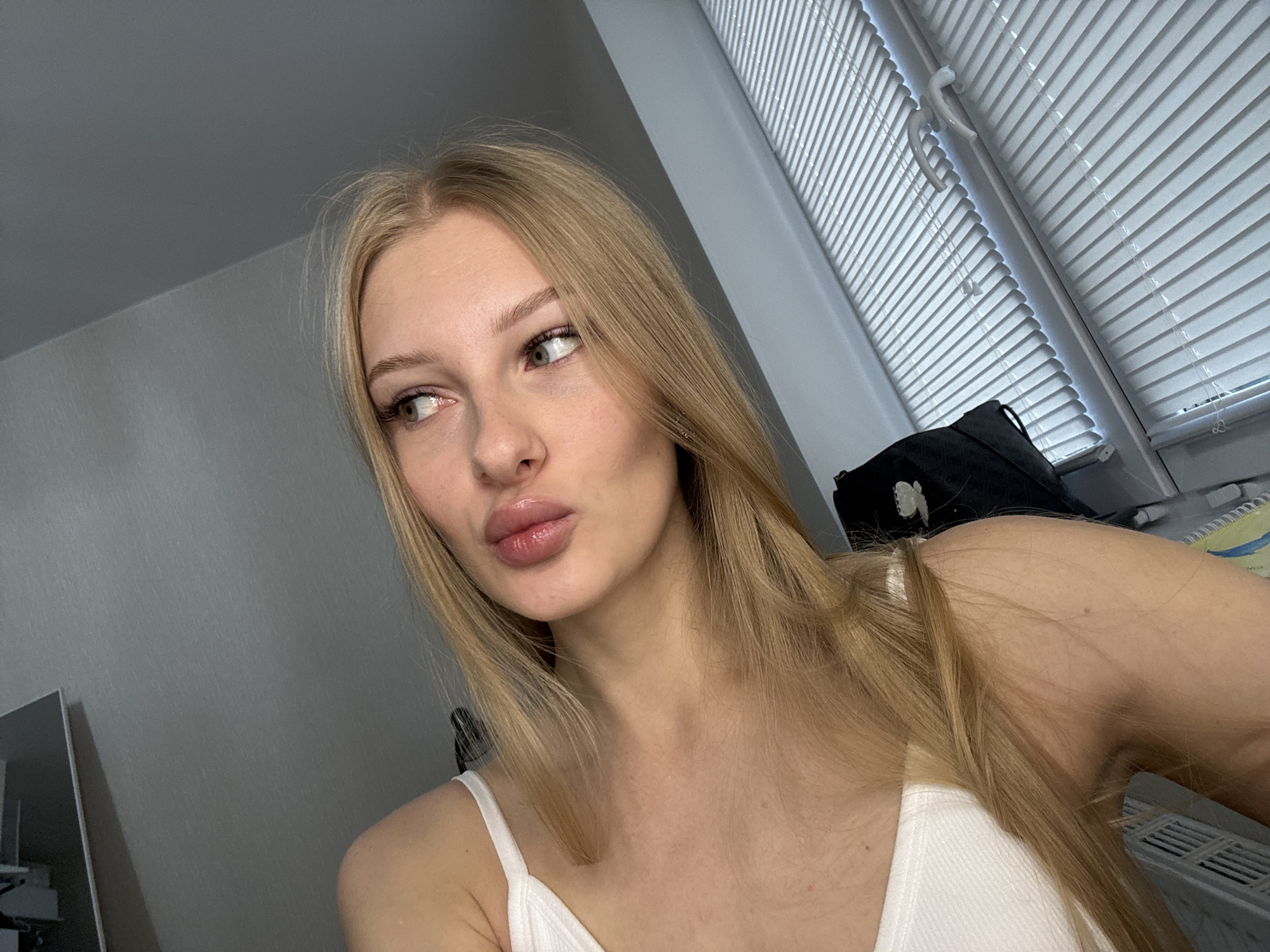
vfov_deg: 58.9
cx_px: 635
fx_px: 844
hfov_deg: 73.9
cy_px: 476
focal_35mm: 23
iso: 80
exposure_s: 1/50
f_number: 1.9
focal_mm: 2.69
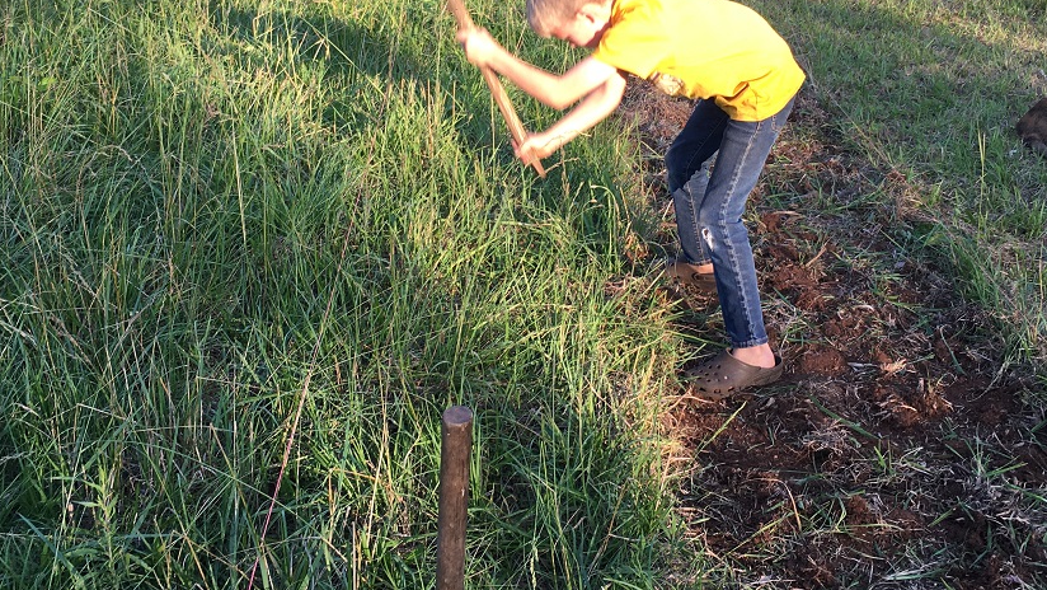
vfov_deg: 25.7
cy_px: 150
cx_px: 513
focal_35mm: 46
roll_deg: +4.8
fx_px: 1277
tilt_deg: -21.5
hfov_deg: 44.6
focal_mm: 4.15
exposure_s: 1/165
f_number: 2.2
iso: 25
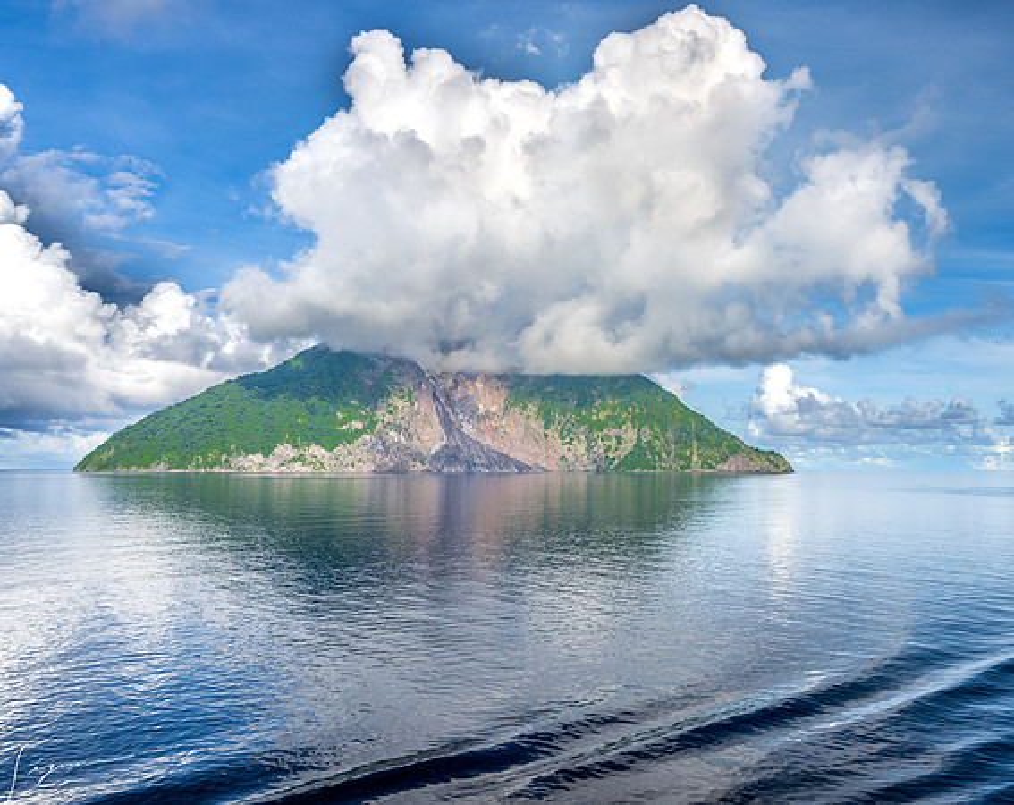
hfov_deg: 55.8
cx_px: 603
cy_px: 364
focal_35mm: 32
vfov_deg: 45.9
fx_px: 949
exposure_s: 1/320
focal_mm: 24
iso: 320
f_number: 8
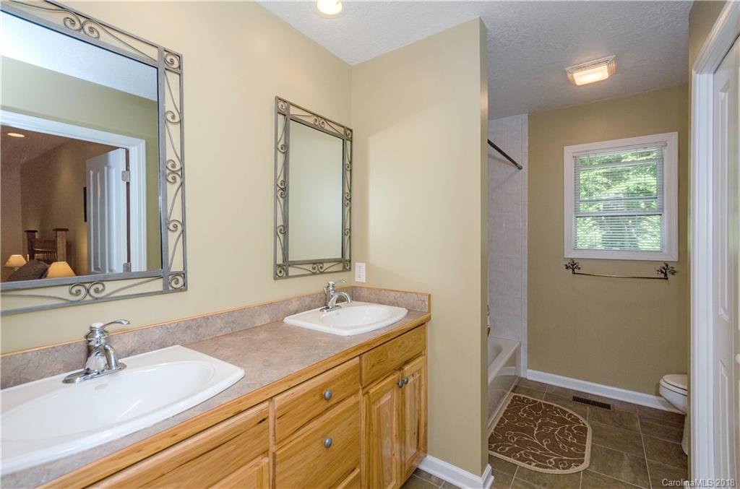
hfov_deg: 100.5
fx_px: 308
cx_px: 370
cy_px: 244
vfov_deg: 77.0
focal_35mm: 15
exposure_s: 1/100
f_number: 7.1
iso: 200
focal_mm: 10
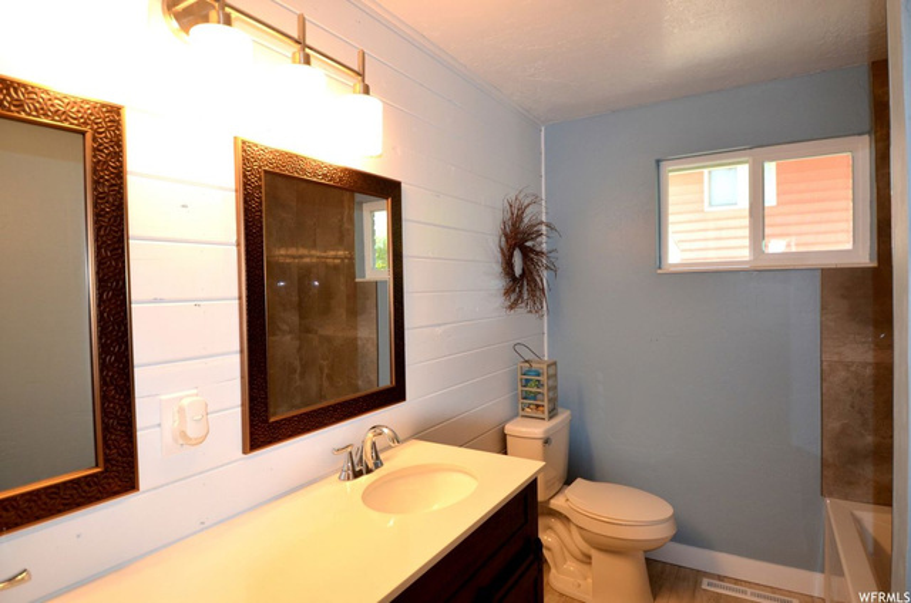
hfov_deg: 85.5
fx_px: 492
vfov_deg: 63.0
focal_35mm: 20
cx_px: 456
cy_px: 302
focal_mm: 13
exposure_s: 1/80
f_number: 3.8
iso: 400
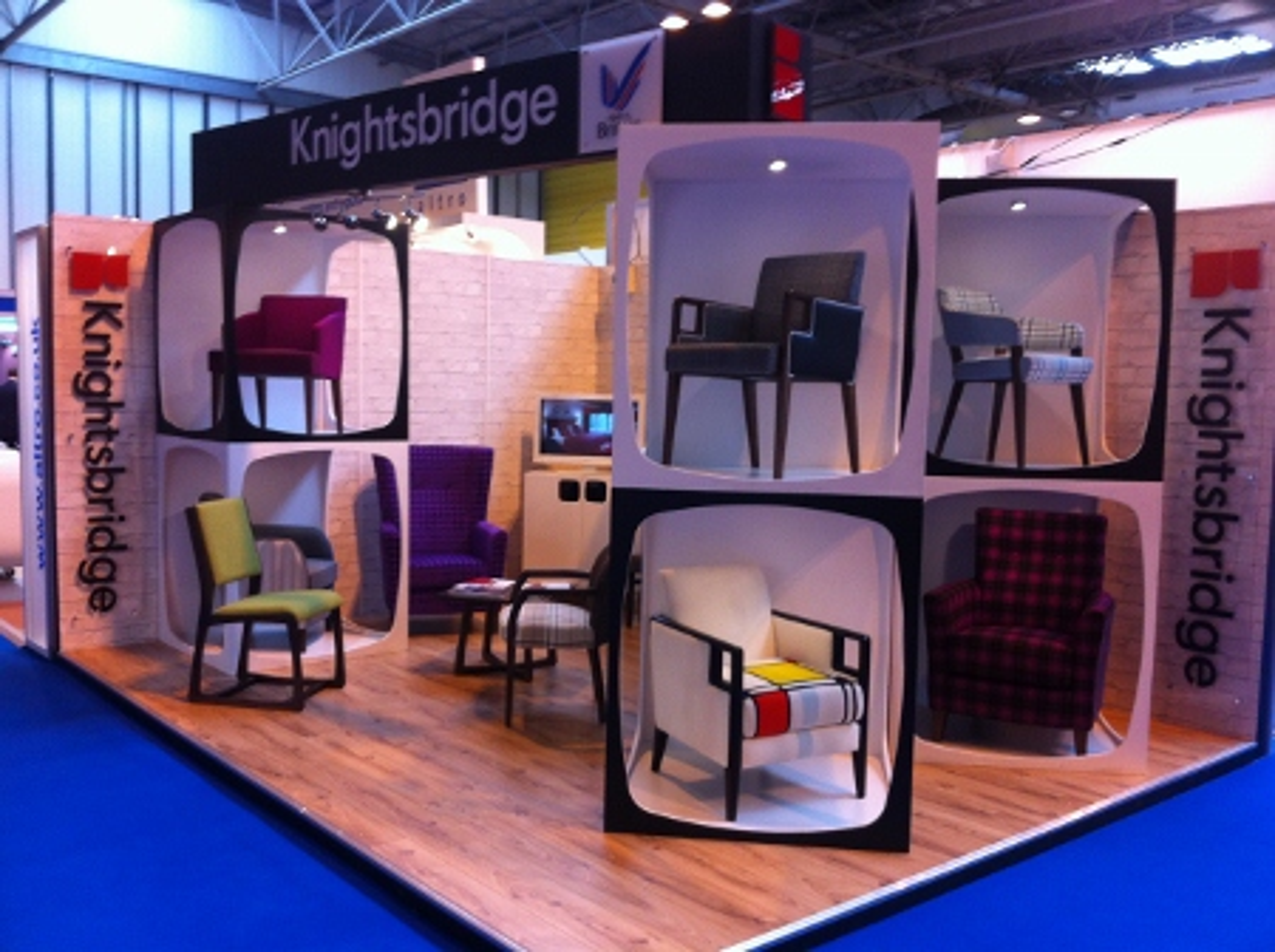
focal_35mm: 35
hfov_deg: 52.7
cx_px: 638
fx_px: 1287
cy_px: 476
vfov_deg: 40.6
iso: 100
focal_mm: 3.85
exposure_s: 1/15
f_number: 2.8
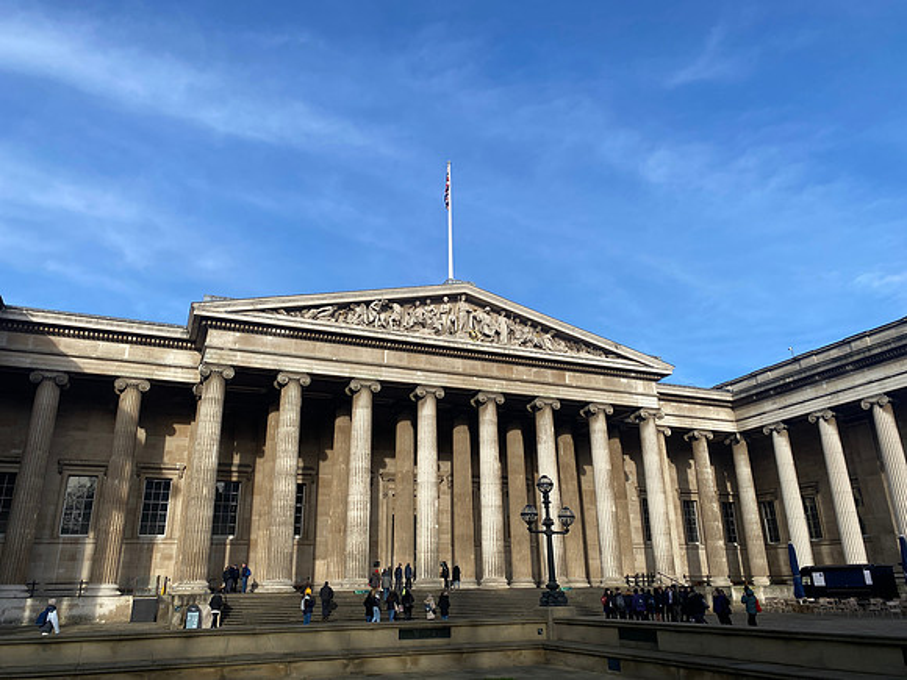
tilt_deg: +19.7
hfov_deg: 67.3
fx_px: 681
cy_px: 340
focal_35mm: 26
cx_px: 454
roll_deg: +1.1
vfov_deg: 53.1
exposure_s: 1/1961
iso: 32
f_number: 1.8
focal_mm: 4.25
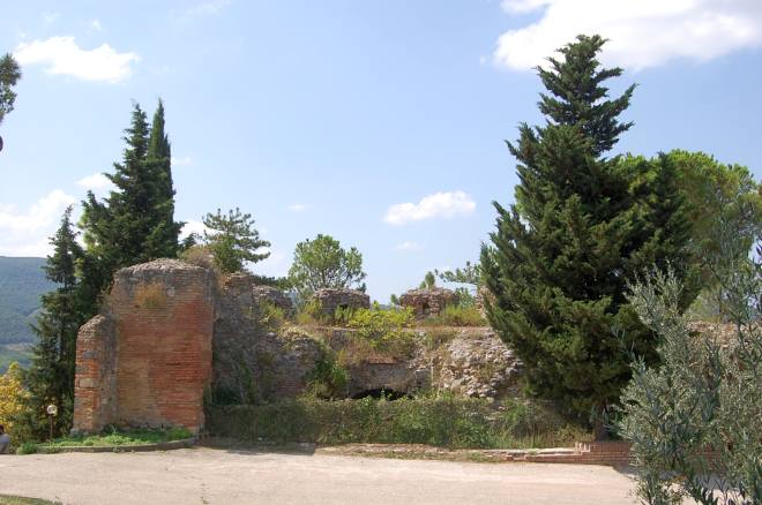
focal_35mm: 36
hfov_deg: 53.2
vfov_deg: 36.8
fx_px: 761
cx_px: 381
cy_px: 252
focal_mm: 24
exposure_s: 1/250
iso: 280
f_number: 10
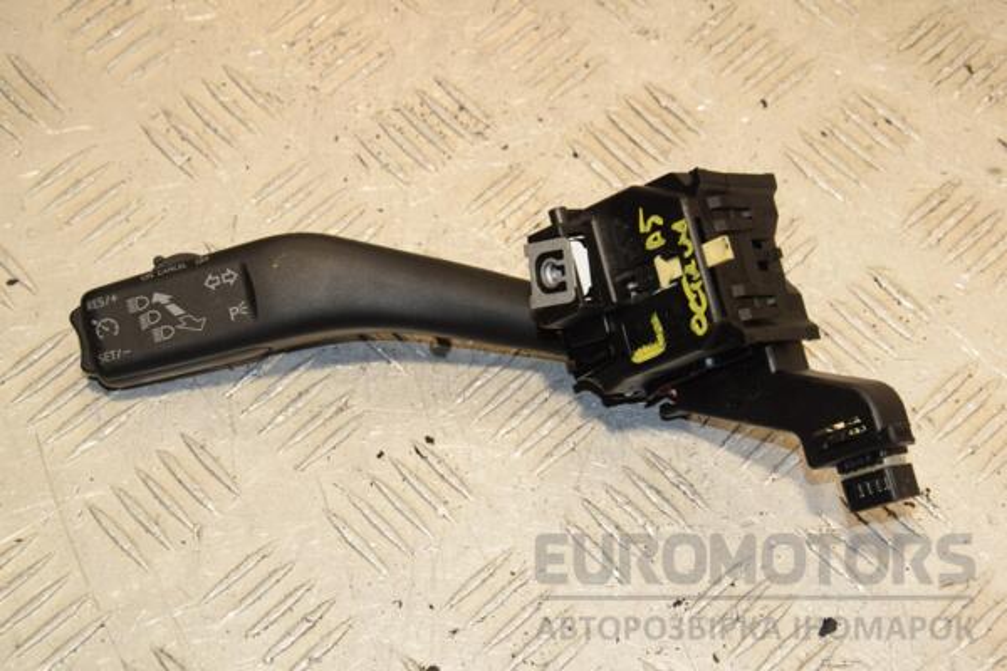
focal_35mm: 75
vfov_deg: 18.2
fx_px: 2098
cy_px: 336
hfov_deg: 27.0
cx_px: 504
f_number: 9
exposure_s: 1/200
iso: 800
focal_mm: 50
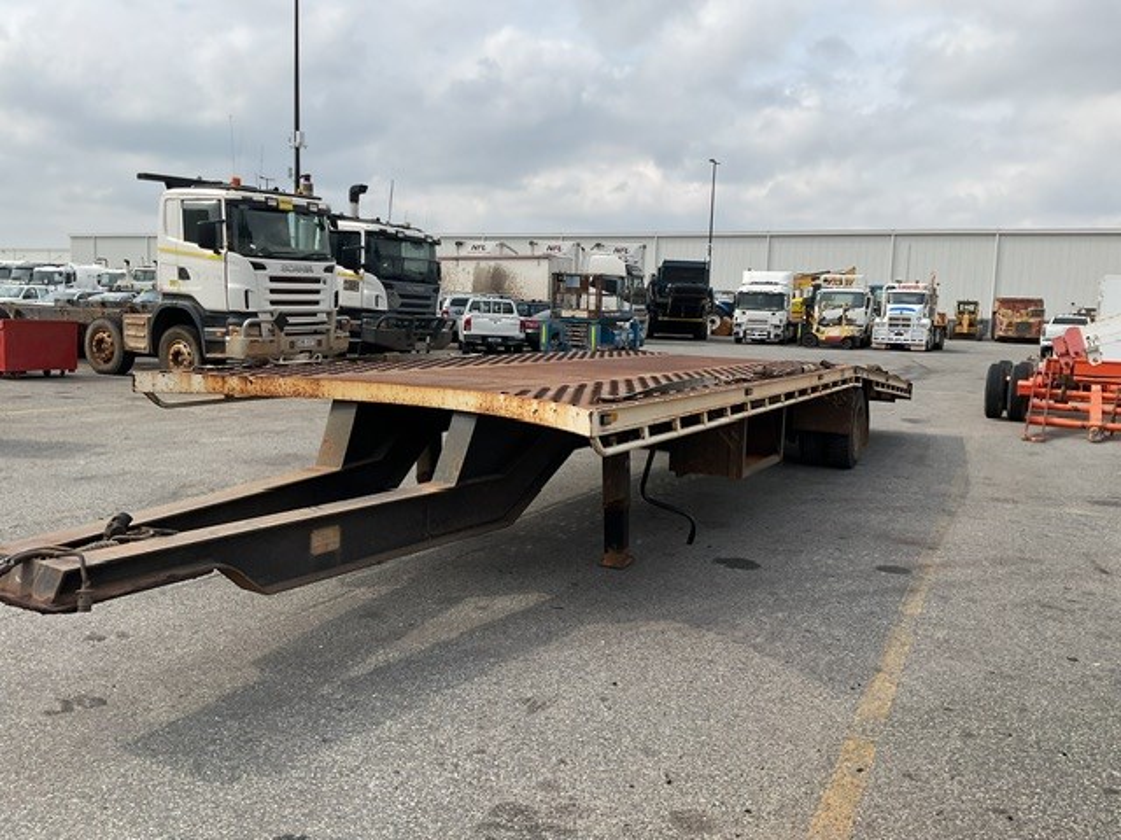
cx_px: 560
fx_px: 939
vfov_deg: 48.2
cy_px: 420
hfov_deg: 61.7
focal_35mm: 29
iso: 16
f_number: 1.8
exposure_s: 1/1534
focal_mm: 3
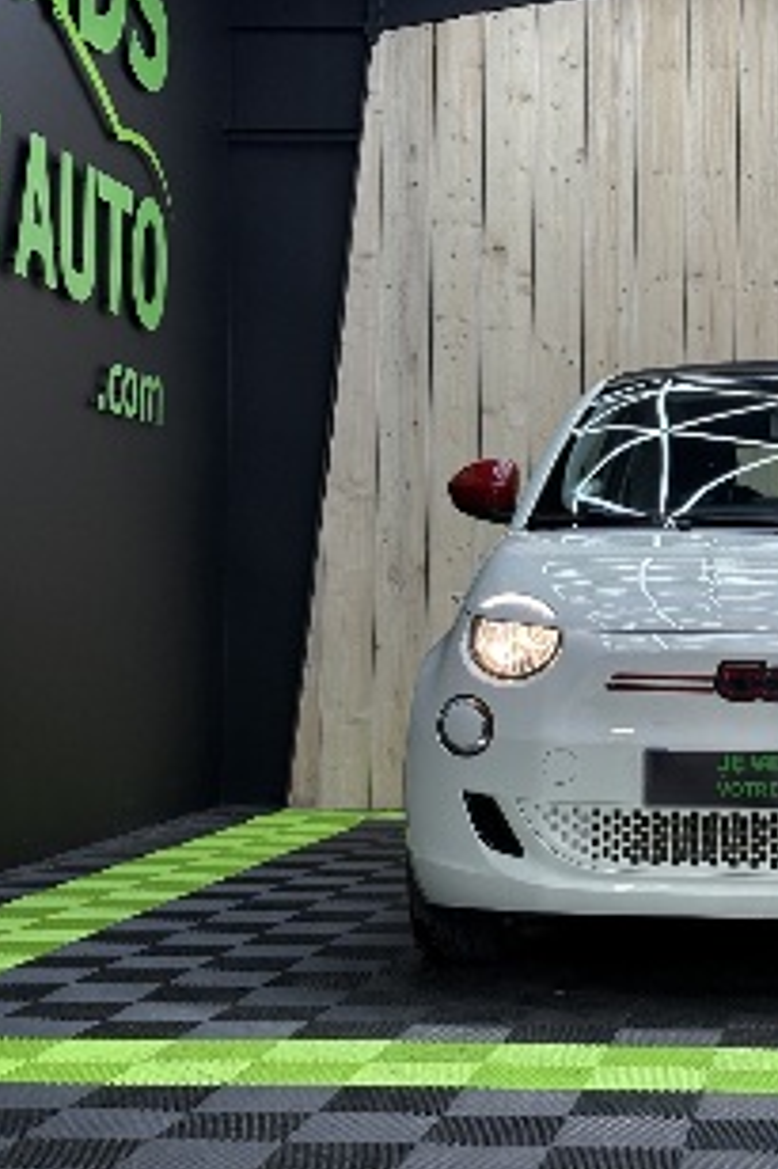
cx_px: 774
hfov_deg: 18.2
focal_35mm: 73
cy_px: 581
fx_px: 2369
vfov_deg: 27.7
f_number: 1.6
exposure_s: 1/145
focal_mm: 5.96
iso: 25
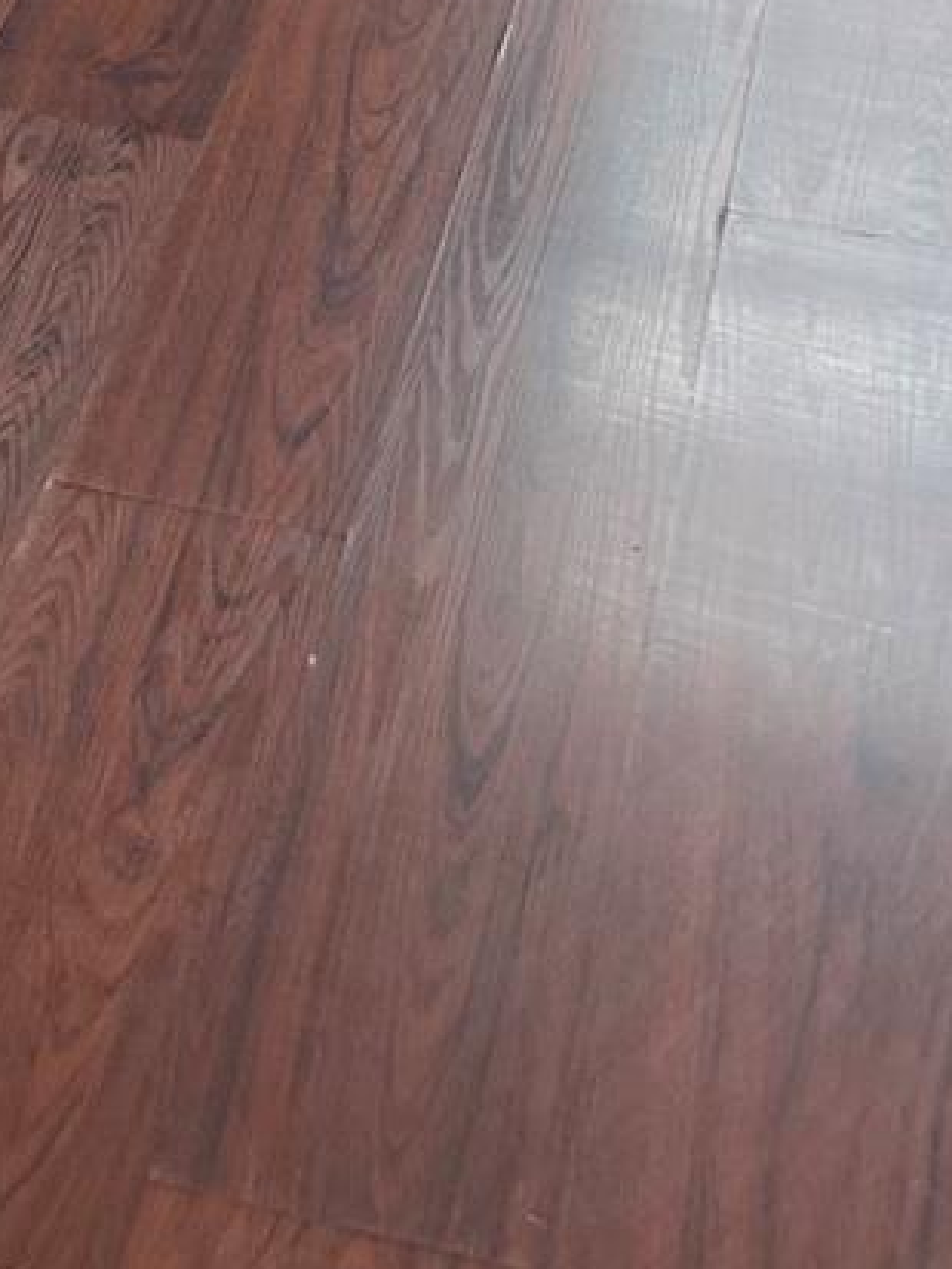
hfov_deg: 15.7
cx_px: 80
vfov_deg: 18.4
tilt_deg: -17.3
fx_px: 3408
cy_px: -688
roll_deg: -0.8
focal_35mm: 93
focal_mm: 5.1
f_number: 1.6
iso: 32
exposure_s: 1/195
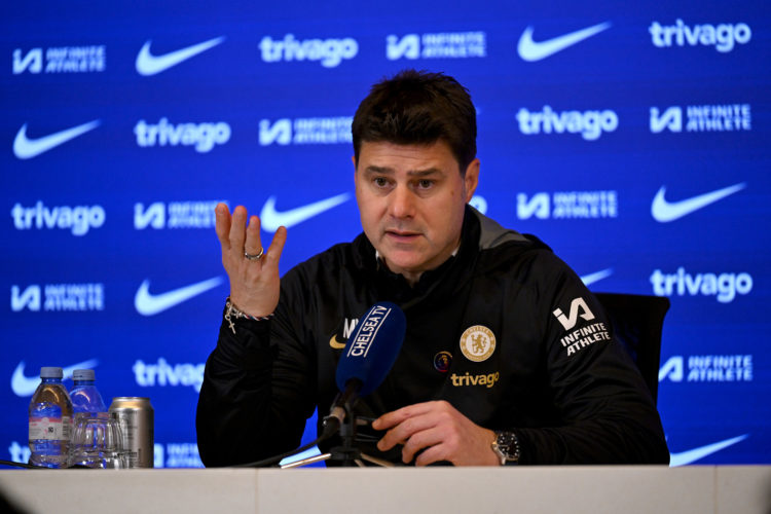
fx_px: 4283
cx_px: 386
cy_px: 257
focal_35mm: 200
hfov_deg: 10.3
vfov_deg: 6.9
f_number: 2.8
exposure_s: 1/500
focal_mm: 200
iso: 2500
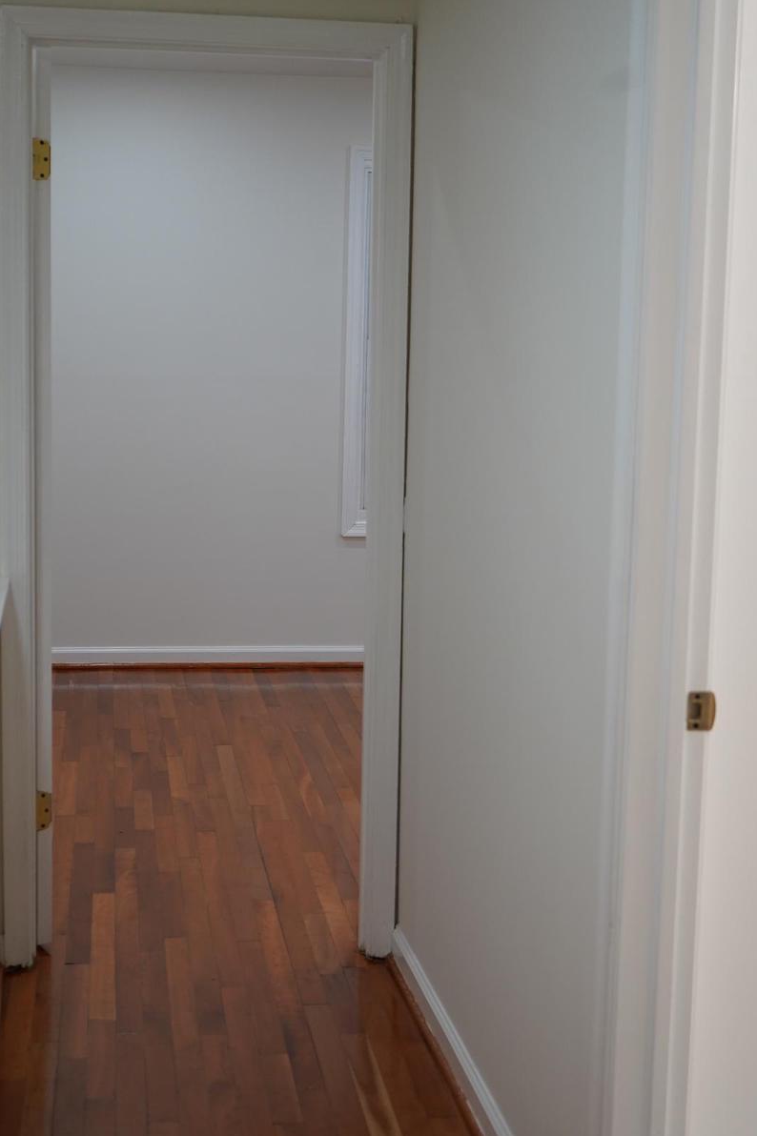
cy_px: 593
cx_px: 349
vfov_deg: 34.5
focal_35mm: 58
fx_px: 1830
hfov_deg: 23.4
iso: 1250
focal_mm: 45
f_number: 4.5
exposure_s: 1/160
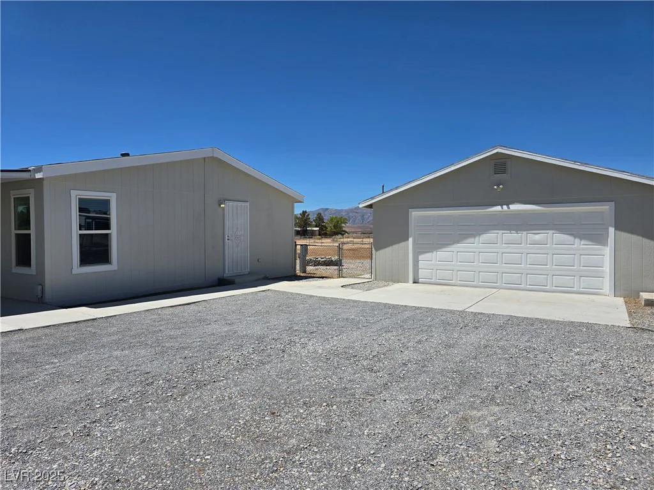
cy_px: 245
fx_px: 435
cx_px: 327
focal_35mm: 23
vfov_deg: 58.9
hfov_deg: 73.9
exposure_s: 1/1472
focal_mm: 6.3
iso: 12
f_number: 1.7
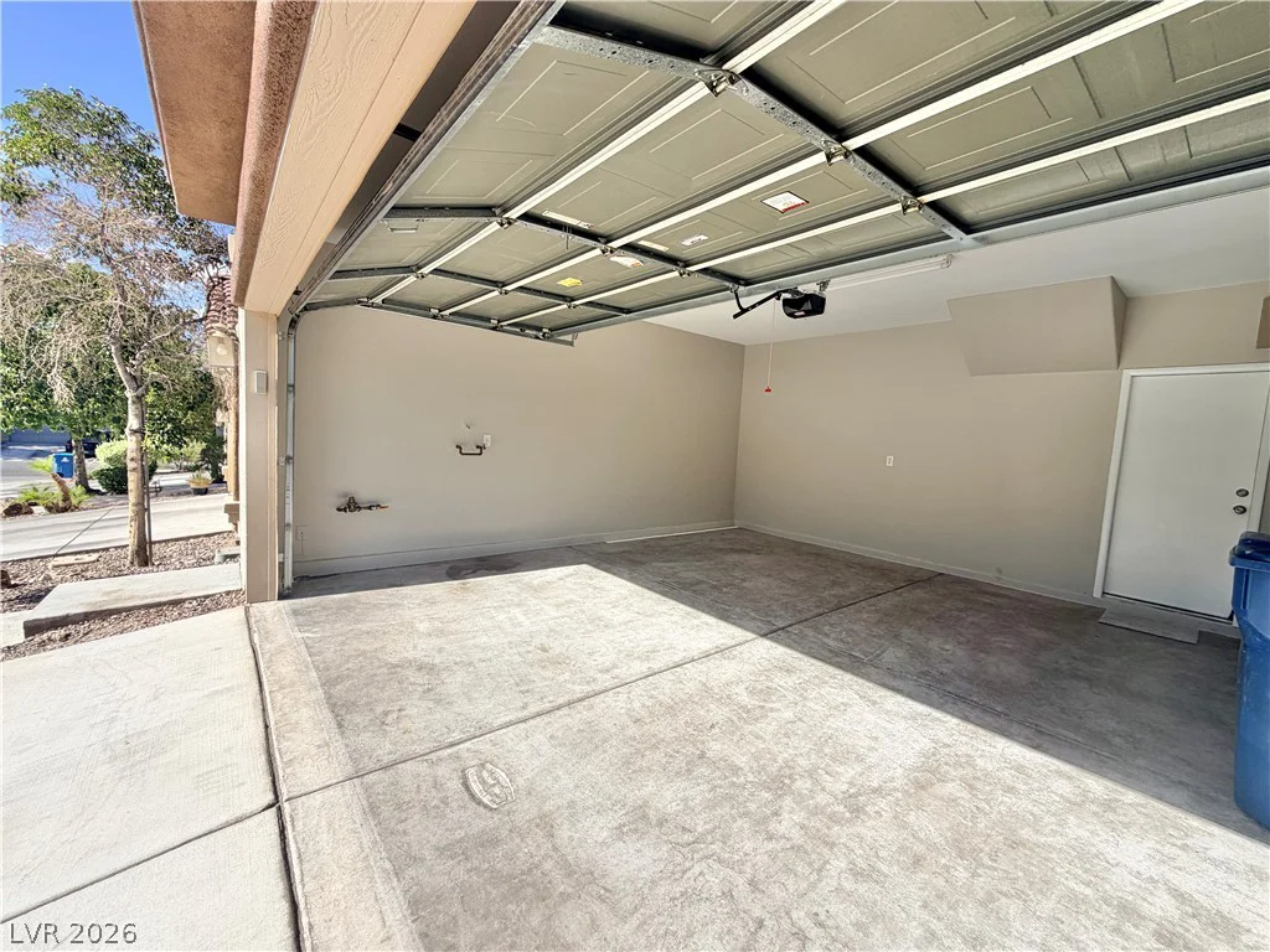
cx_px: 635
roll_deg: -3.0
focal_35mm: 14
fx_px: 514
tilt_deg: -4.5
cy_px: 476
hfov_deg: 102.1
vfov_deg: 85.7
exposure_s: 1/770
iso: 25
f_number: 2.2
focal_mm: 2.22
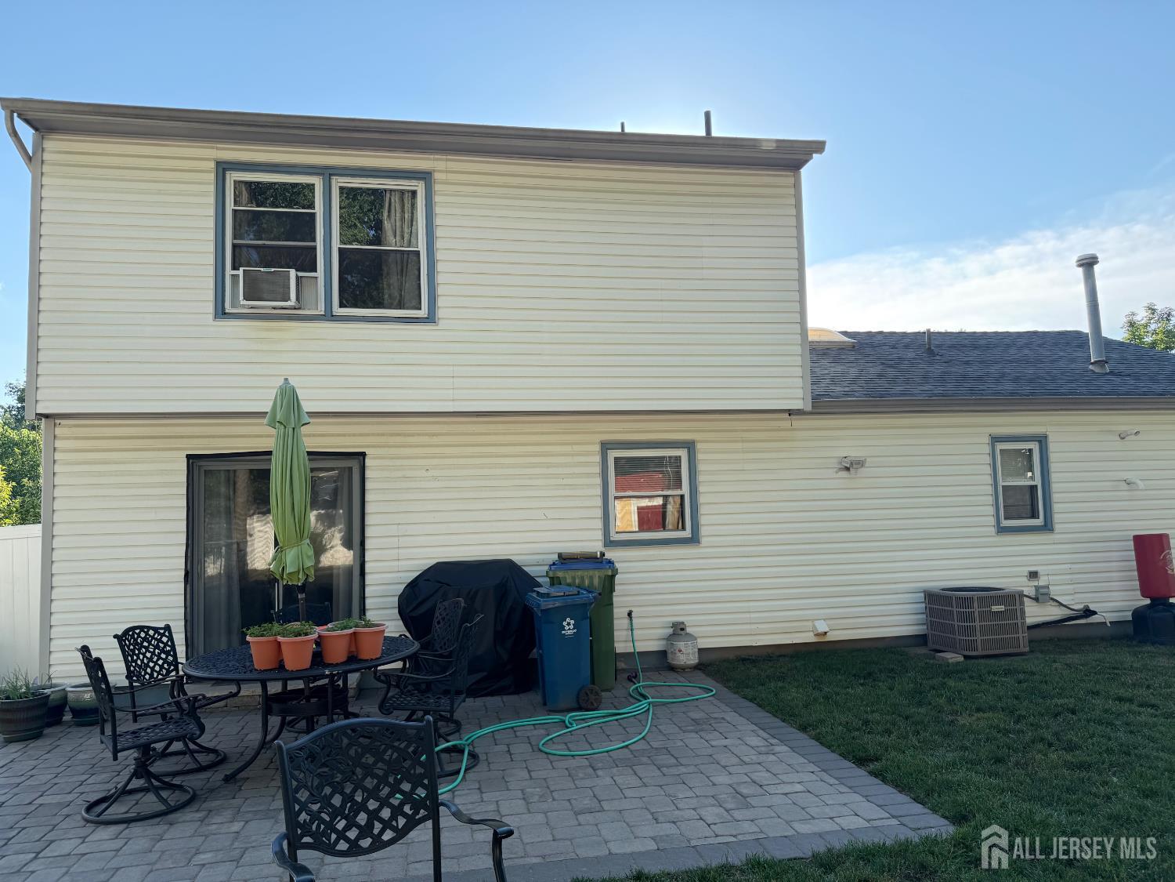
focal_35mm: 24
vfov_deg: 56.8
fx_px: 815
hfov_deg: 71.6
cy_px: 441
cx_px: 588
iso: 80
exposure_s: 1/1075
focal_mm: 6.76
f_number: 1.78
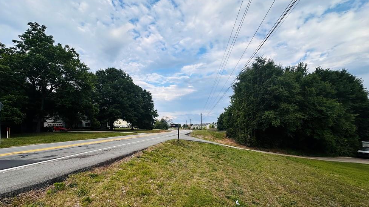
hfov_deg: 99.4
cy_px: 128
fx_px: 157
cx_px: 181
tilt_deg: -1.2
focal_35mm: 16
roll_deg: -0.5
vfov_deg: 66.2
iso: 40
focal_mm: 2.22
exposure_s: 1/1006
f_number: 2.2
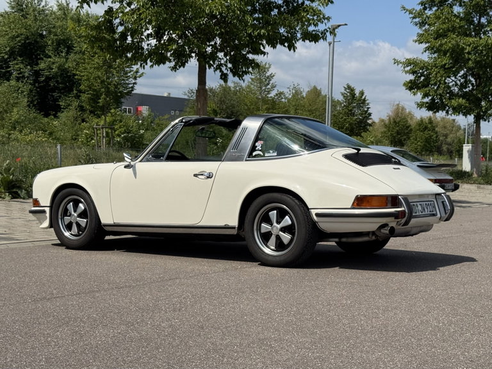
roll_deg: -2.2
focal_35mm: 48
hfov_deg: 39.7
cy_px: 184
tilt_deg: -4.2
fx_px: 682
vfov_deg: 30.3
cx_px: 246
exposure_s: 1/6410
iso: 64
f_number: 1.78
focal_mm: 6.76
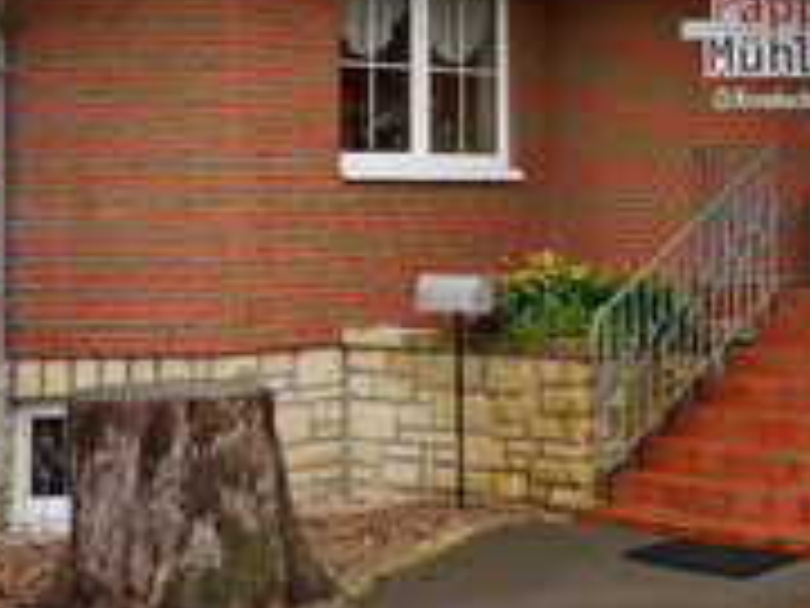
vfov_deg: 19.4
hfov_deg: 25.6
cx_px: 616
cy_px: 101
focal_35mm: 75
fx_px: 1755
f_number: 5.6
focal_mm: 35
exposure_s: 1/80
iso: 125
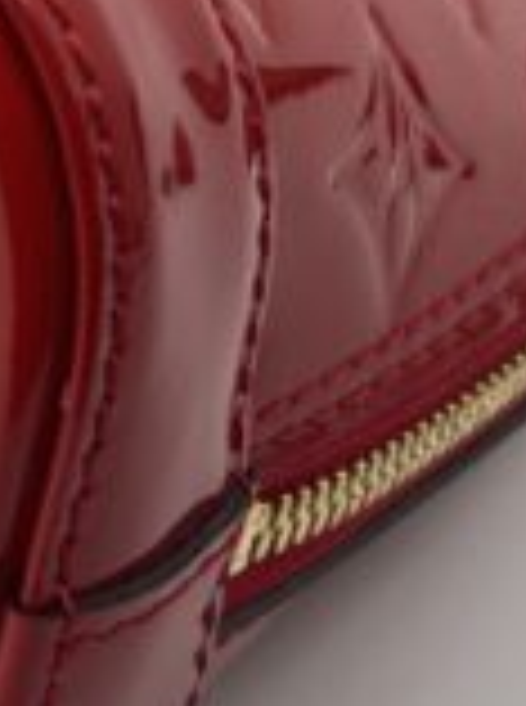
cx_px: -530
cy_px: 40
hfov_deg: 8.3
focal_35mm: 170
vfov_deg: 11.6
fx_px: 3458
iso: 32
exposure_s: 1/112
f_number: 1.5
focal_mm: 5.7
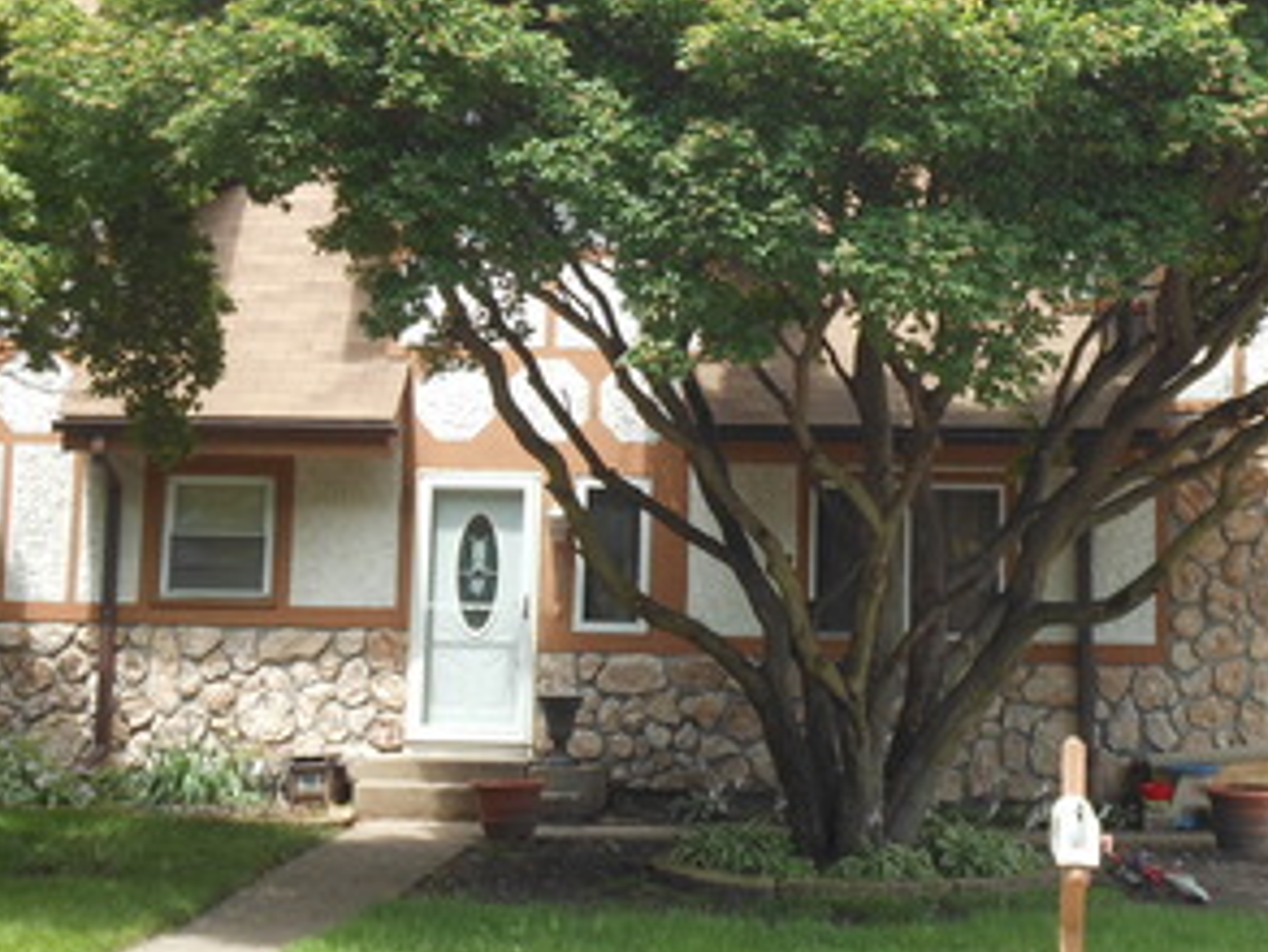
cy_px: 108
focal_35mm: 83
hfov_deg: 23.5
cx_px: 809
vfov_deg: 17.5
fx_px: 3042
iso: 80
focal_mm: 6.8
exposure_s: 1/200
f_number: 3.6
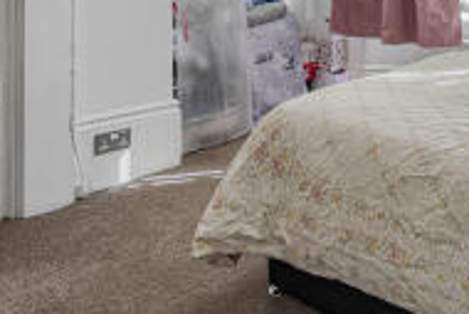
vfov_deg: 29.7
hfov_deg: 44.2
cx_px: 420
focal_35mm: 40
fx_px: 521
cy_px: -41
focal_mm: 16
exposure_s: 1/13
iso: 160
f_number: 6.3
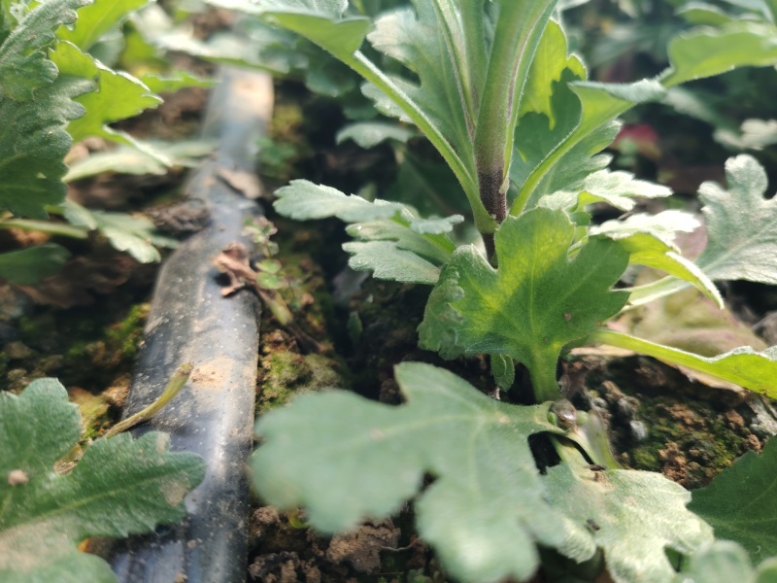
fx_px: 539
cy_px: 292
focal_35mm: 24
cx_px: 388
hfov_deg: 71.6
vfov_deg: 56.8
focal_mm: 5.25
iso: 100
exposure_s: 1/109
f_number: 1.75
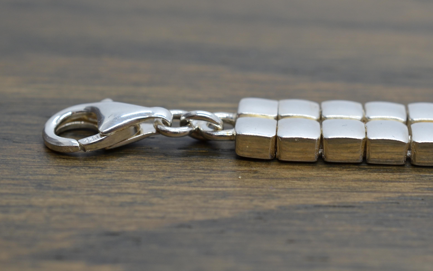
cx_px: 321
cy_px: 136
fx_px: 1145
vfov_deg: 13.5
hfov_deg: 21.3
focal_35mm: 97
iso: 280
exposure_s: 1/60
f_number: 8
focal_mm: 40
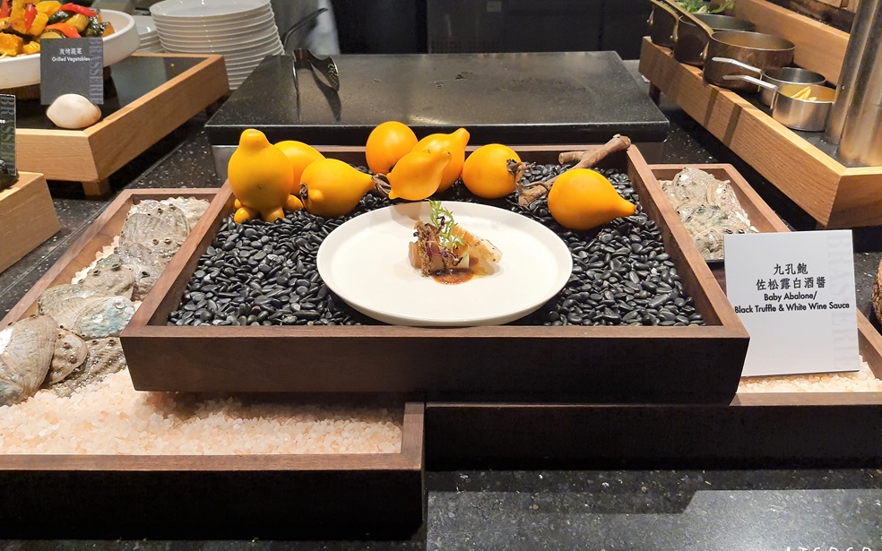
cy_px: 259
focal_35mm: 28
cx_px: 435
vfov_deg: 44.5
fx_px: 673
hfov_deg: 66.5
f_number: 1.7
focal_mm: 4.32
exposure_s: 1/60
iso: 200
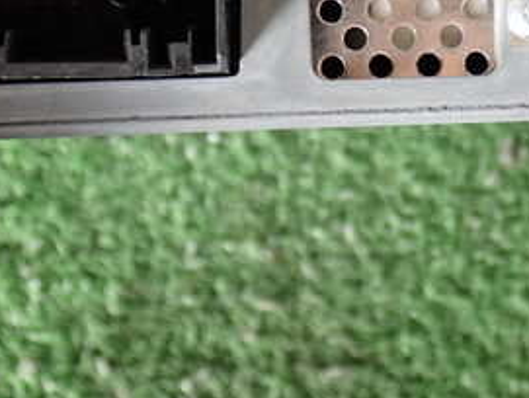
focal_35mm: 84
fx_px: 1285
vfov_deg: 17.2
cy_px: 0
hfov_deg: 23.0
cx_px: 408
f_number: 2.7
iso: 200
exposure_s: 1/40
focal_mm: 6.83
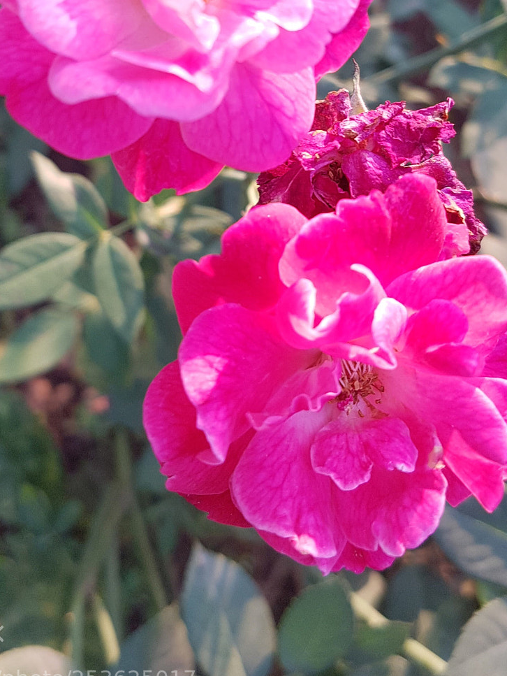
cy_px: 174
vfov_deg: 42.6
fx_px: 839
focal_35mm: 43
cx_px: 249
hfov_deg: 33.6
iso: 50
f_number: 1.7
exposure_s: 1/109
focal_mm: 4.2
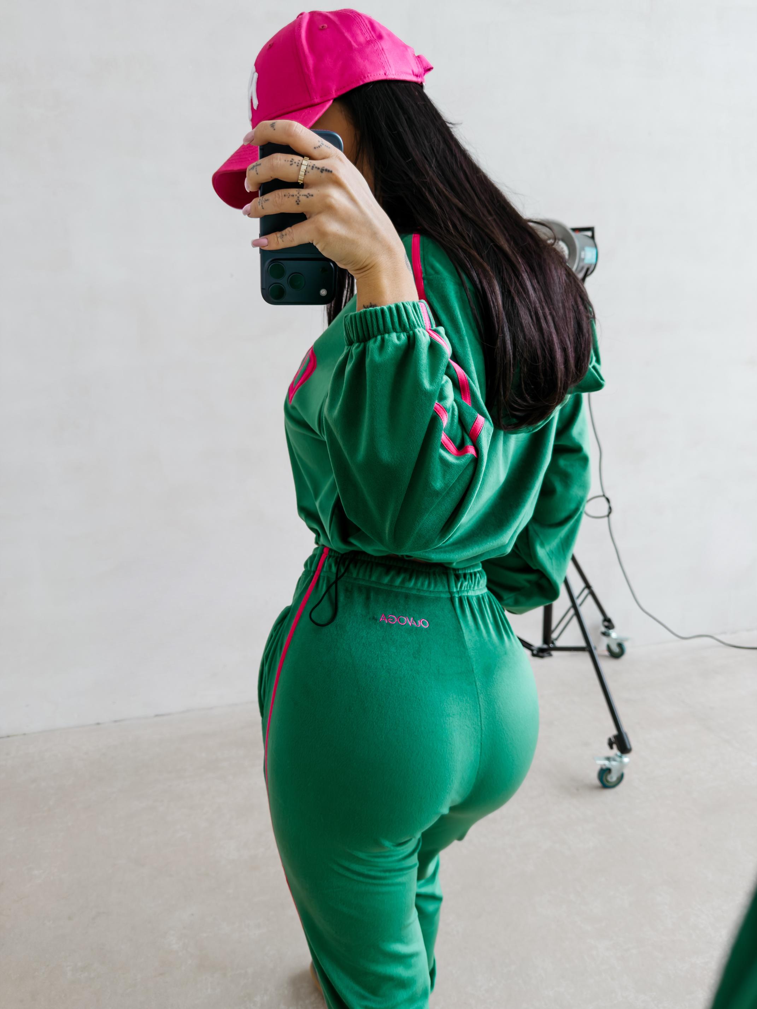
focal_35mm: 24
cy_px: 504
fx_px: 700
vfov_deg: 71.6
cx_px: 378
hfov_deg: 56.8
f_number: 1.8
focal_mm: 6.76
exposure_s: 1/80
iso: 100
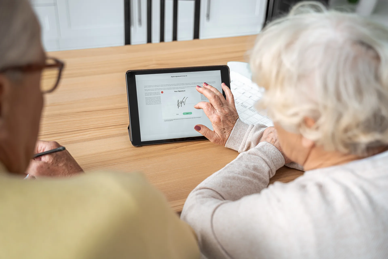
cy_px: 130
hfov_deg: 47.4
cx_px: 194
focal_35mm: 41
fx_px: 442
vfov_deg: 32.6
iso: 160
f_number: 3.2
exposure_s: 1/200
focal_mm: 41
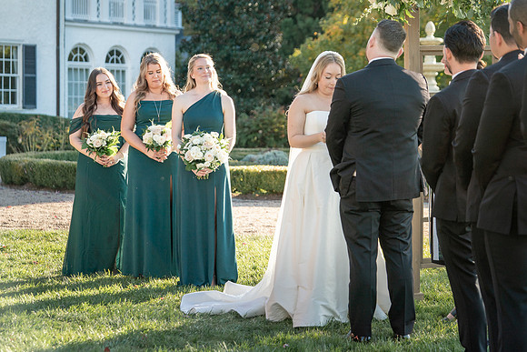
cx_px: 297
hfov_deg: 20.0
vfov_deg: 13.4
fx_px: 1493
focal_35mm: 102
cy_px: 173
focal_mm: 90
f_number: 4
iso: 100
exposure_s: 1/500
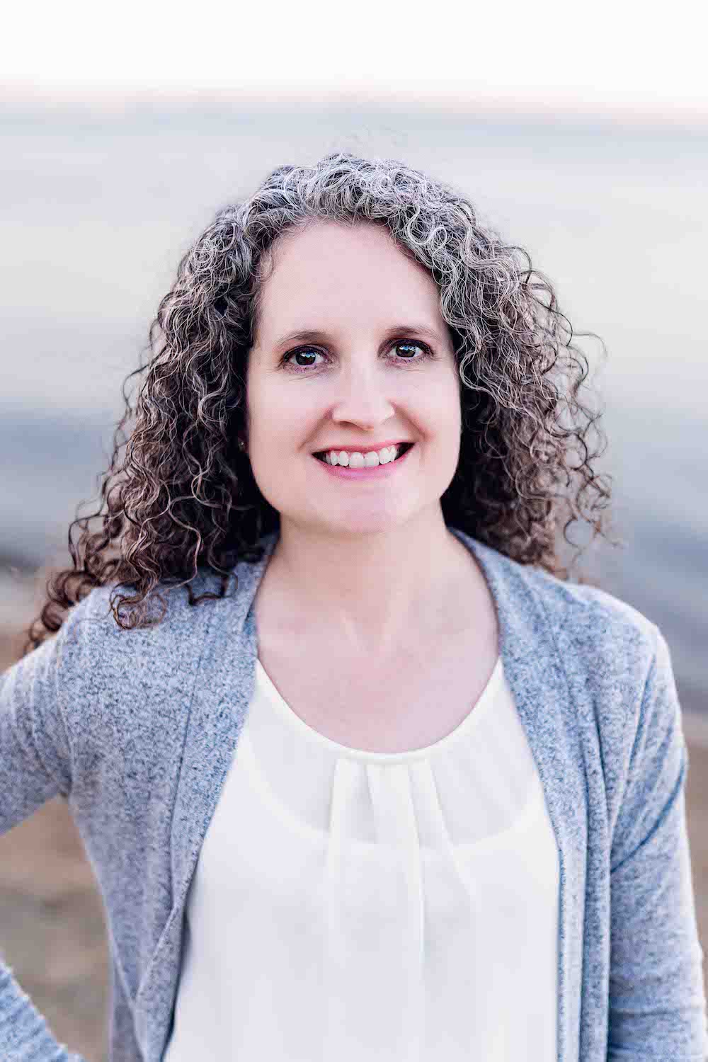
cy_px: 531
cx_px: 354
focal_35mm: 50
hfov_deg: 27.0
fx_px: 1475
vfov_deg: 39.6
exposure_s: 1/1000
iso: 500
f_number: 2.2
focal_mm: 50
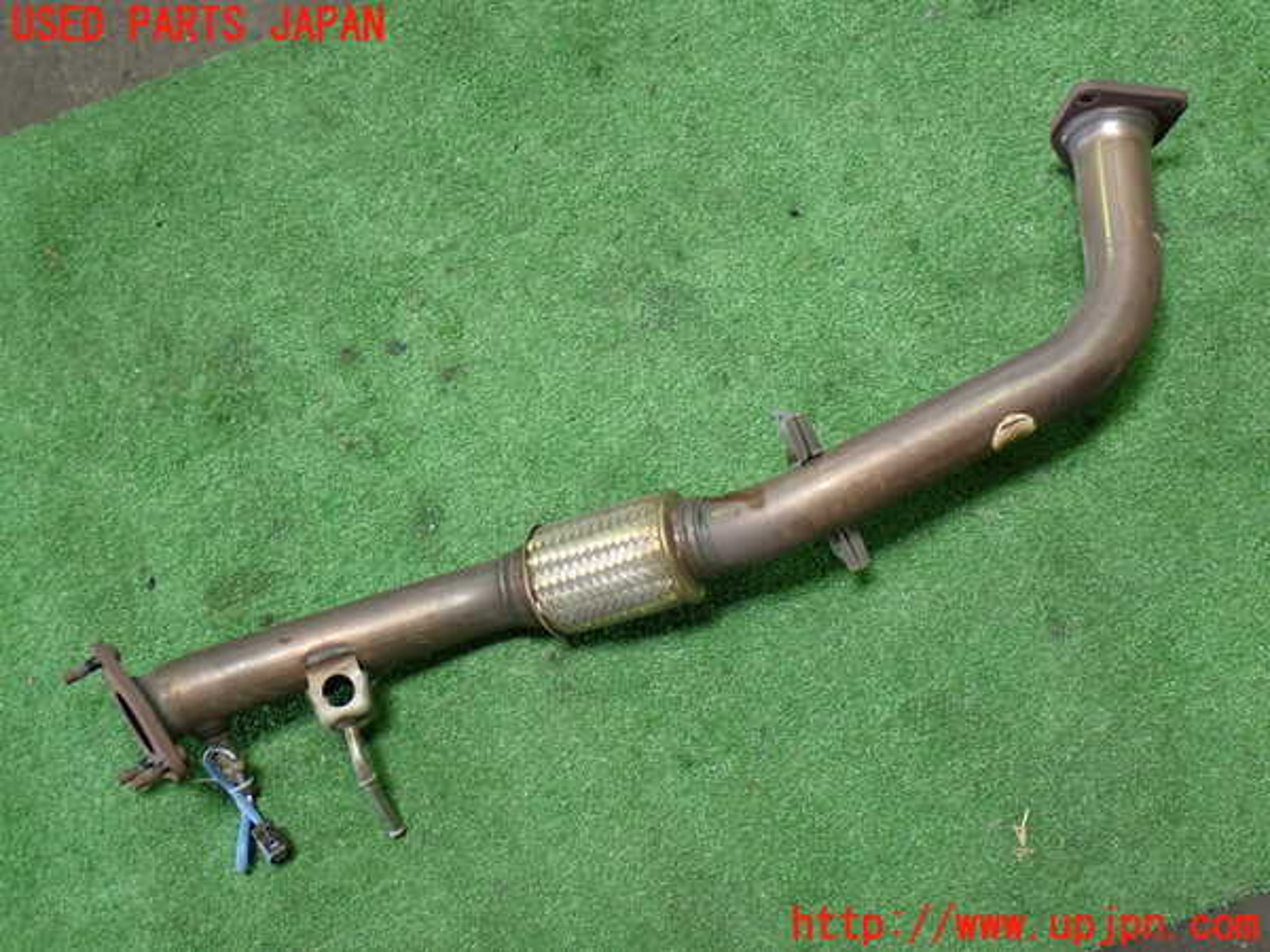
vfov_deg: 30.9
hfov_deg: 40.4
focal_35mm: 47
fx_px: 1724
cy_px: 476
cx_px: 635
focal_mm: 8.4
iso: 320
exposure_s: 1/50
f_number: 3.1
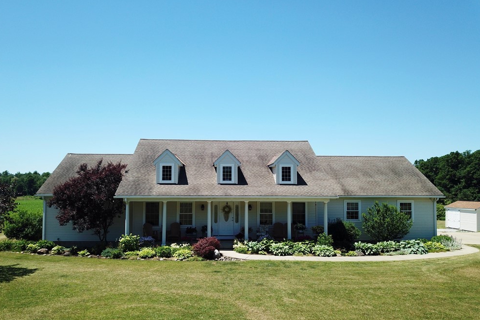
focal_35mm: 28
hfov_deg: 65.5
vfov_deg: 46.4
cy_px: 168
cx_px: 235
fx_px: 373
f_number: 2.2
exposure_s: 1/1397
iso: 100
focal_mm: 4.73
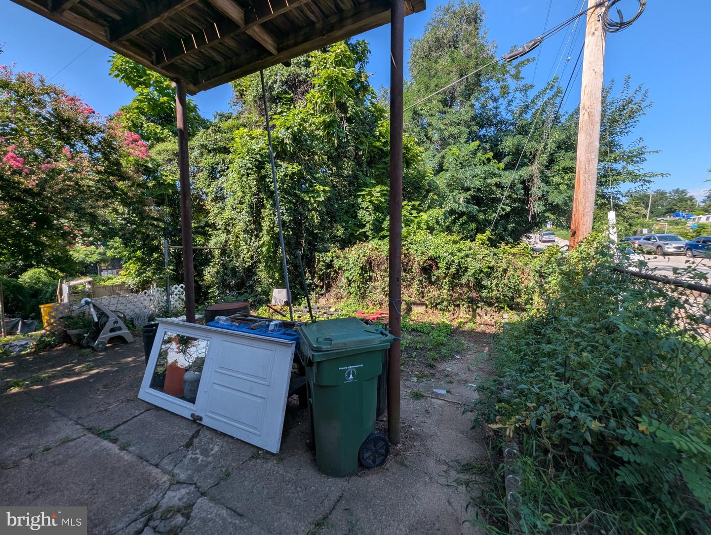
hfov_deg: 106.1
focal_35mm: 13
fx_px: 267
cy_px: 268
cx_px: 356
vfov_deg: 90.1
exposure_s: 1/971
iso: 45
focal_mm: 1.95
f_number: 2.2
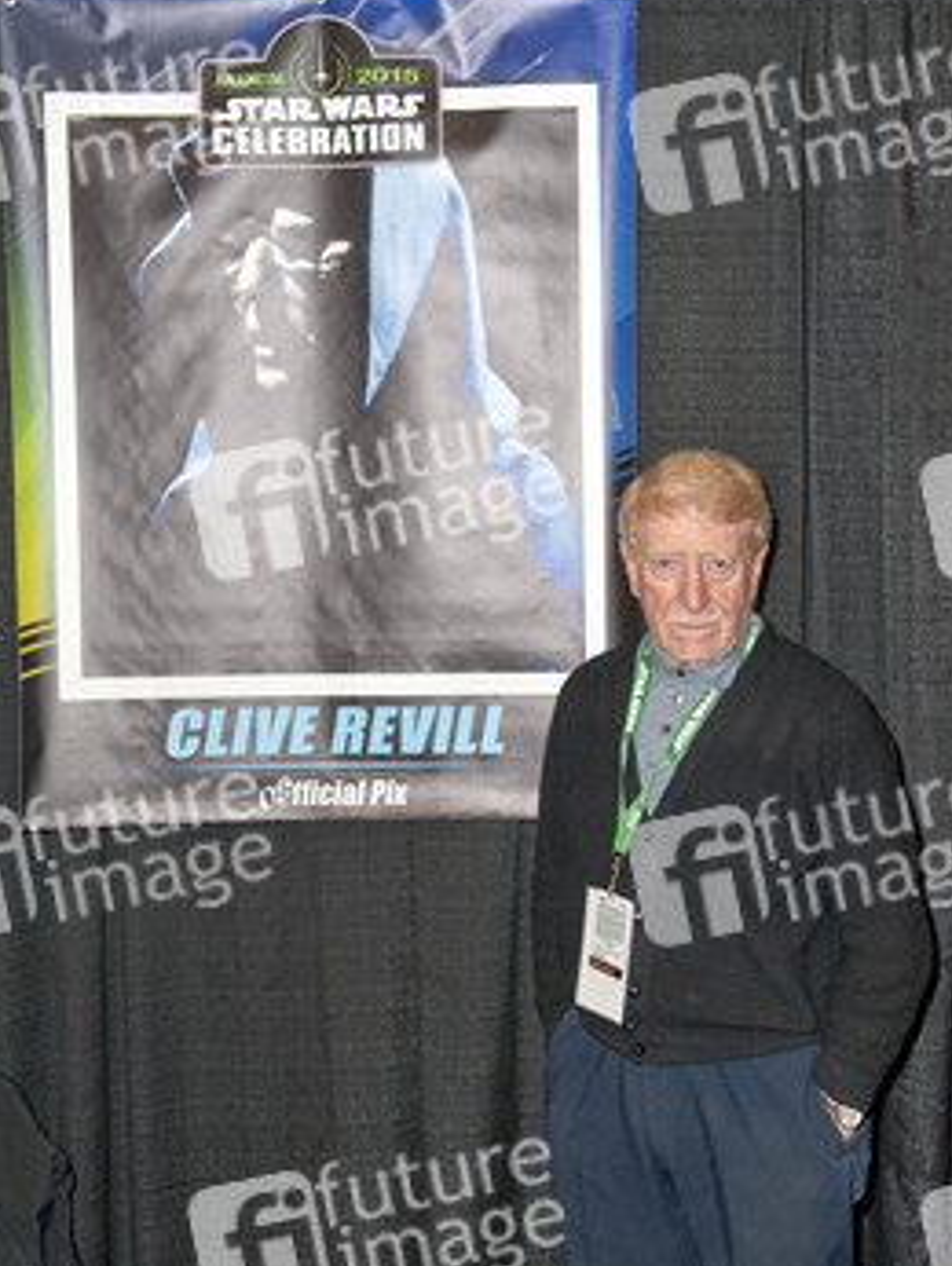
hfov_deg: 36.0
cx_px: 485
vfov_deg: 46.7
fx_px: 1465
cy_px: 677
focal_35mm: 40
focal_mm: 36
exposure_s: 1/400
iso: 640
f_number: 4
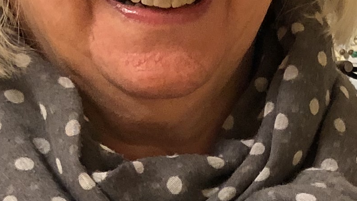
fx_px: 1467
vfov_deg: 7.7
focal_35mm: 155
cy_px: 313
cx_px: 170
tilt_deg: -7.7
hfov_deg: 13.9
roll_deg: +1.3
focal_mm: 4
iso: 100
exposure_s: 1/11
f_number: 1.8
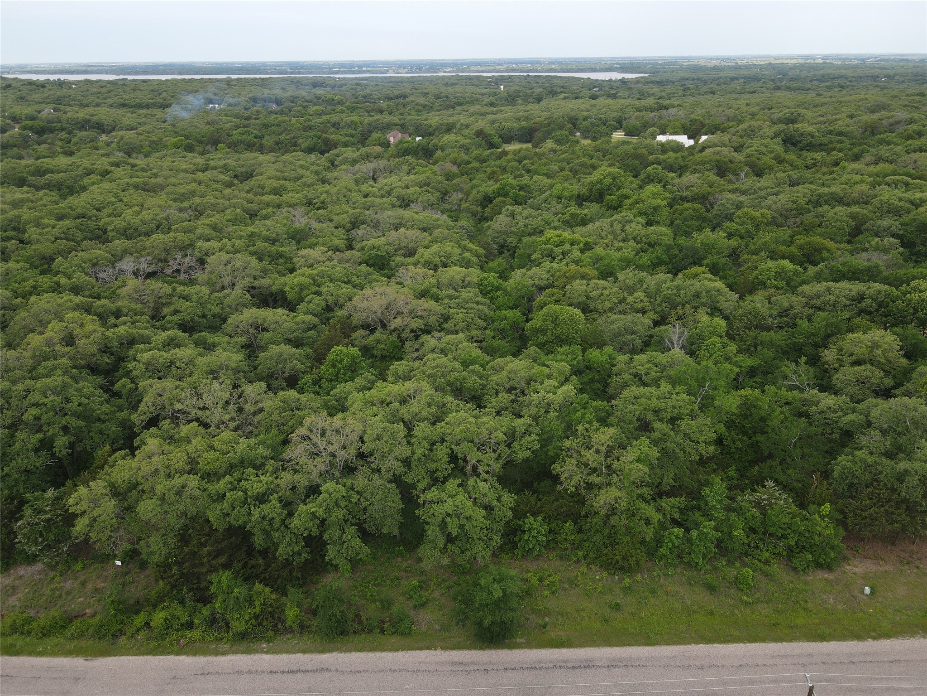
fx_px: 643
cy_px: 348
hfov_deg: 71.6
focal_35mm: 24
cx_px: 464
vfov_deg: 56.8
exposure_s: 1/320
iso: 100
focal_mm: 4.5
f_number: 2.8
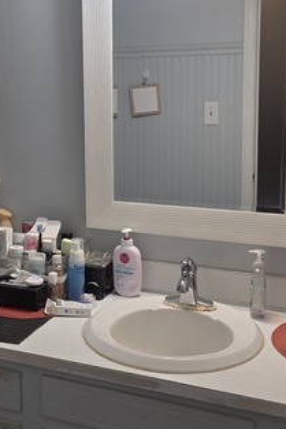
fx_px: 607
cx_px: 94
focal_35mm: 51
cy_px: 168
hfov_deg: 26.4
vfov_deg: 38.7
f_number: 1.7
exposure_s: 1/120
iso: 64
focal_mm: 6.3
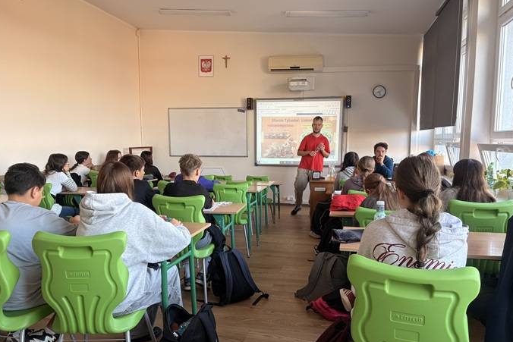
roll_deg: -0.3
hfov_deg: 65.5
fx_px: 399
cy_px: 185
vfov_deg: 46.4
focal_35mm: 28
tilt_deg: -6.5
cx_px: 260
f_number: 1.6
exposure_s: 1/101
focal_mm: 5.96
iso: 125
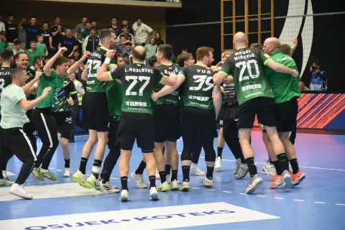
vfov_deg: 14.9
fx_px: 882
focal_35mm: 92
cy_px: 115
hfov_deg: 22.1
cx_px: 172
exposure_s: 1/320
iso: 5000
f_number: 4
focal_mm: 92
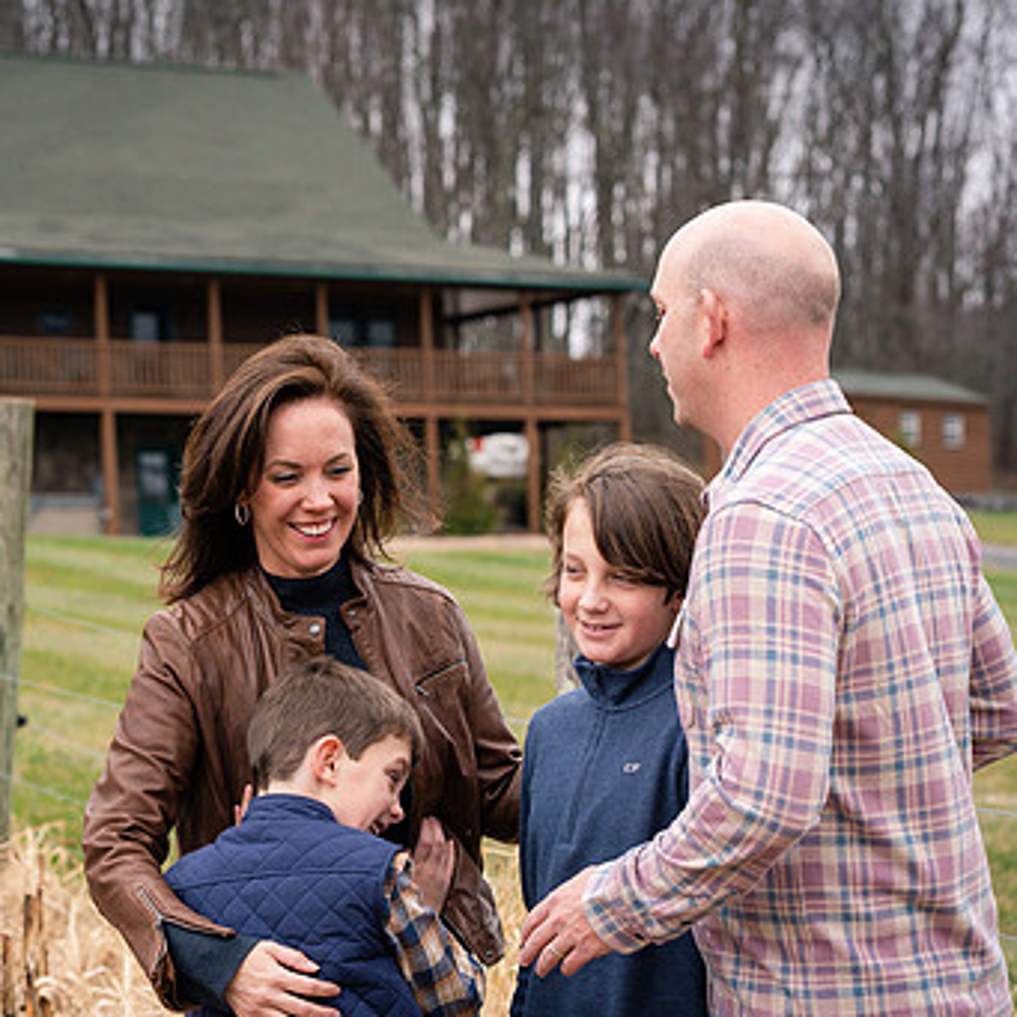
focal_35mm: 123
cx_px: 361
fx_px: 4088
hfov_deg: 14.2
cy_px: 565
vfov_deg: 14.2
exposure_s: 1/320
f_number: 5
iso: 320
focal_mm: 85
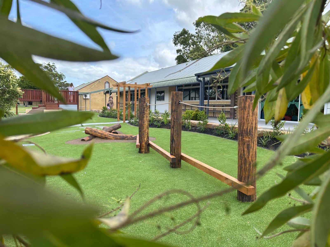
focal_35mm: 26
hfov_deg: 67.3
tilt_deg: -3.0
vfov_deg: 53.1
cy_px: 124
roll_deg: -0.3
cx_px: 165
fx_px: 248
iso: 50
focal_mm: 5.7
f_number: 1.5
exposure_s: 1/1575
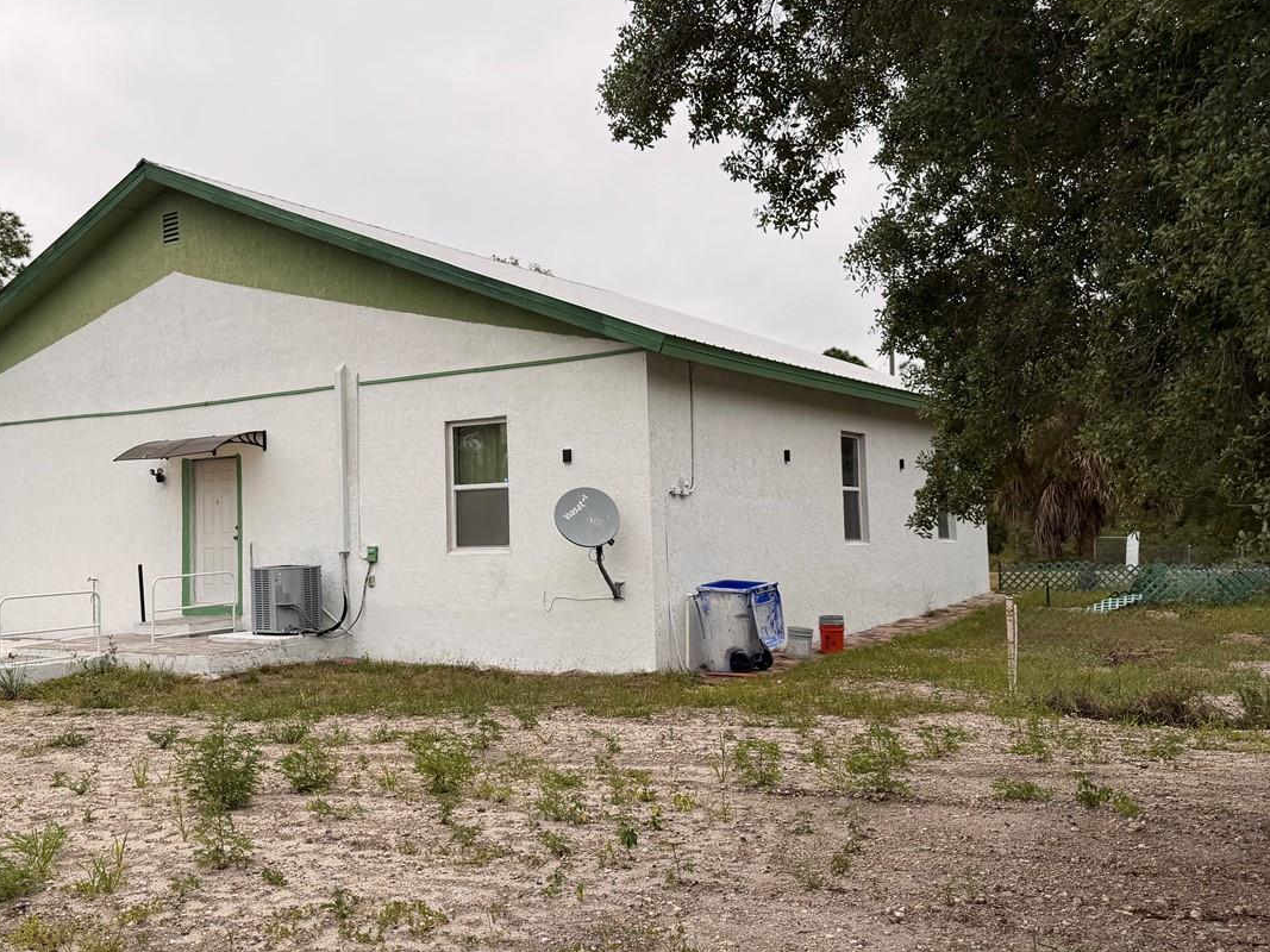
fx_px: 1321
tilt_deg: +2.8
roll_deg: -0.4
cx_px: 433
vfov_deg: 39.6
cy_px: 468
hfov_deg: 50.5
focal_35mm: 36
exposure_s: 1/2299
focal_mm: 6.76
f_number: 1.78
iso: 80
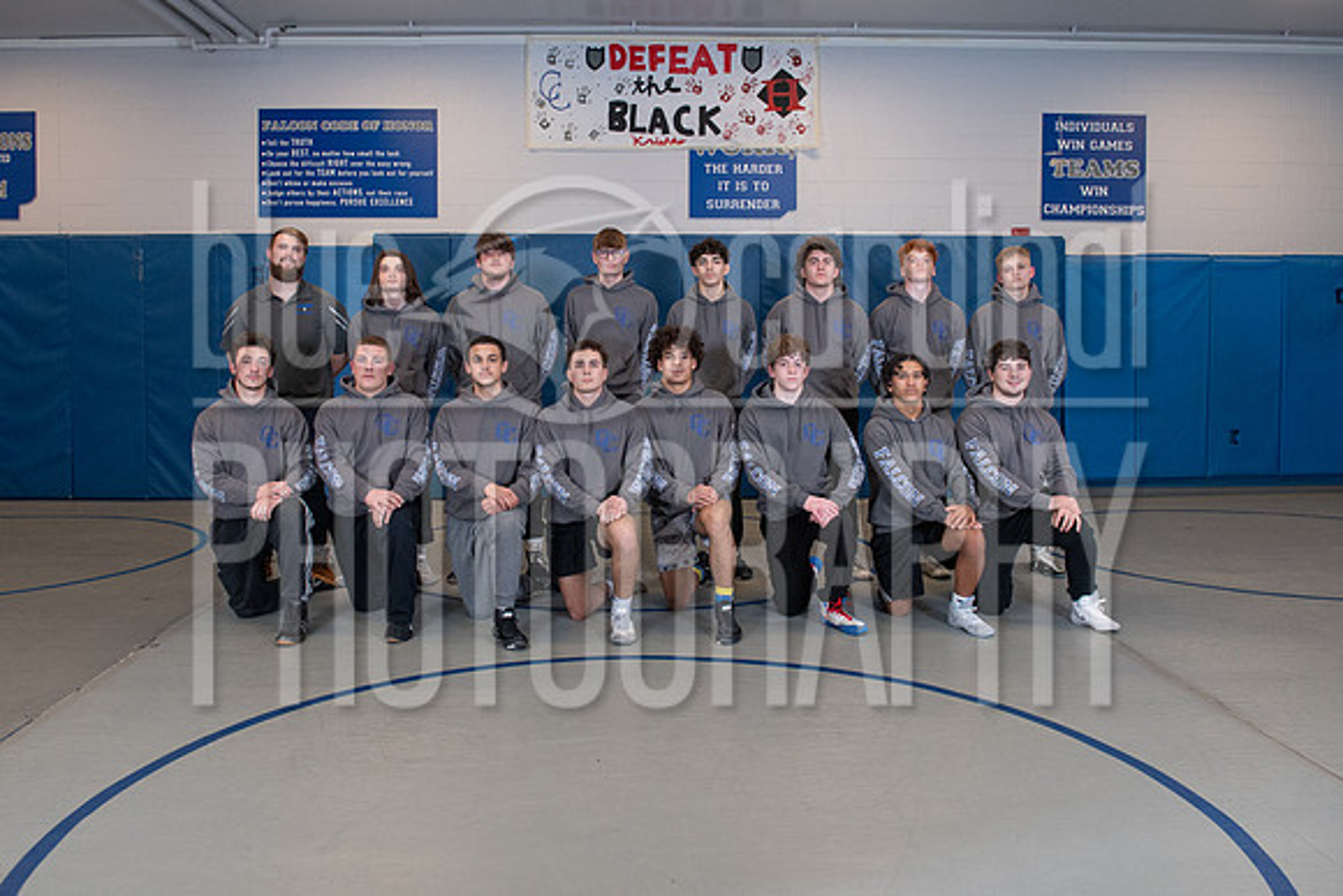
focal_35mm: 29
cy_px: 408
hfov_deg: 64.2
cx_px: 663
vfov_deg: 45.4
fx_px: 1070
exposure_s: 1/250
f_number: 4
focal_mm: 24
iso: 2000
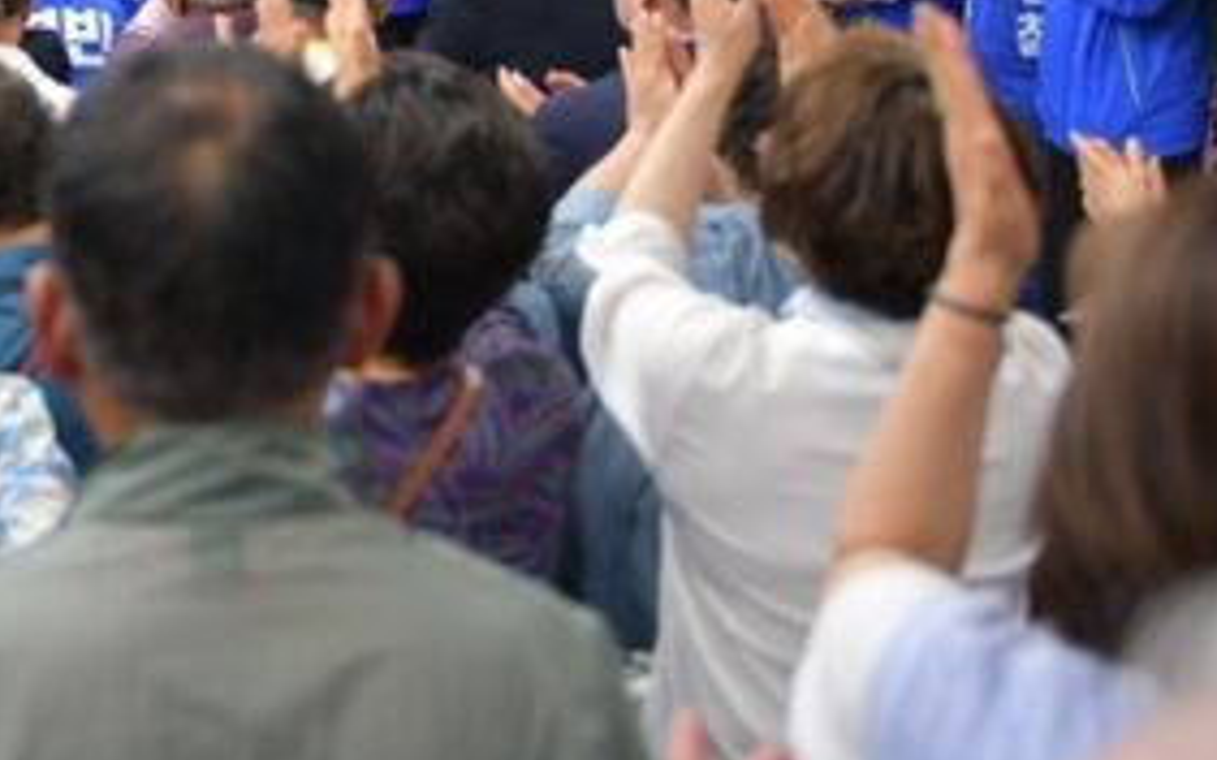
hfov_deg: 26.1
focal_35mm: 74
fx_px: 2453
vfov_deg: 17.1
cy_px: -65
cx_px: -52
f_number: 2.8
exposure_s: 1/320
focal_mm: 32
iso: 1000
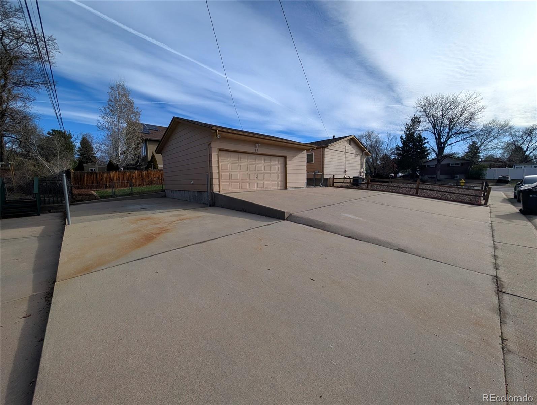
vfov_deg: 94.6
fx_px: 186
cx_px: 268
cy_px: 202
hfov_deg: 110.5
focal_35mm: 12
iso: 59
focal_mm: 2.02
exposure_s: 1/7299
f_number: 1.7
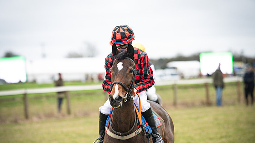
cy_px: 92
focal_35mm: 171
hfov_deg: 12.6
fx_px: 1156
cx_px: 127
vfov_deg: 7.1
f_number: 2.2
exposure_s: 1/1150
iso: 640
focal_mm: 135
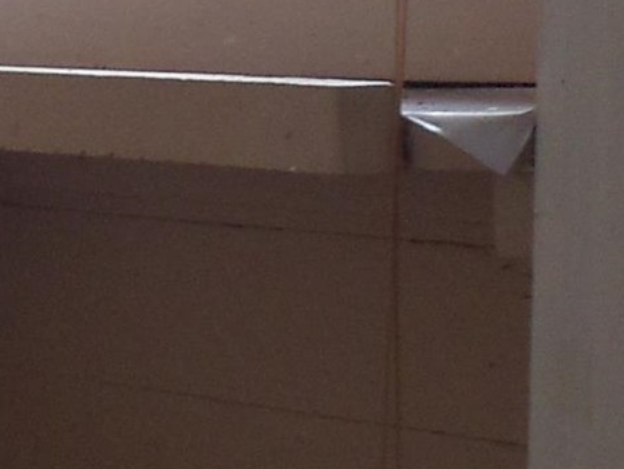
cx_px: -78
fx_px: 5230
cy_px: 198
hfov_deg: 6.8
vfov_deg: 5.1
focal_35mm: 290
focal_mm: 6
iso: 100
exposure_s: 1/30
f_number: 3.5
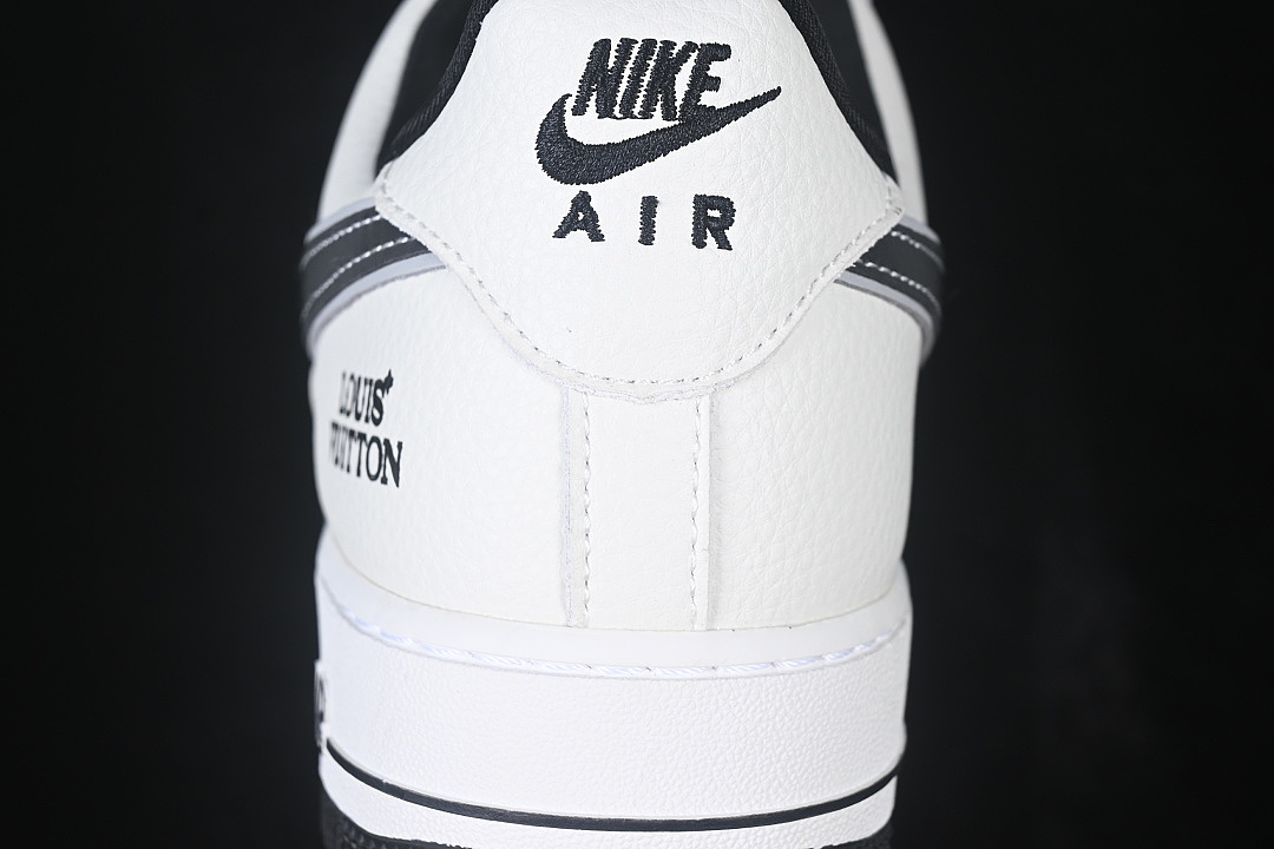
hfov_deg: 27.0
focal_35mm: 75
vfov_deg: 18.2
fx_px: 2654
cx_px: 637
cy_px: 424
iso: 160
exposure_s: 1/80
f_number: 7.1
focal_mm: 50
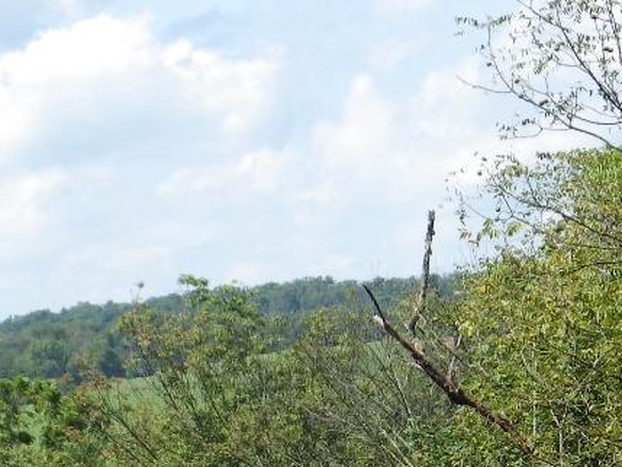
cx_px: 178
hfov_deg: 10.0
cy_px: 654
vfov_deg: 7.4
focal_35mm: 198
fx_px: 3559
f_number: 4
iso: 100
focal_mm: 10.7
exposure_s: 1/500
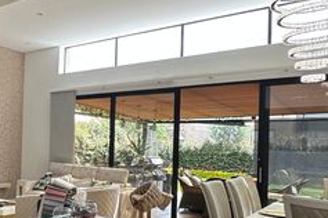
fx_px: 374
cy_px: 139
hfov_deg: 42.2
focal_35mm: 41
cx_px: 15
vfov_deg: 32.4
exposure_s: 1/99
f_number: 2.2
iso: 40
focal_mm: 2.22
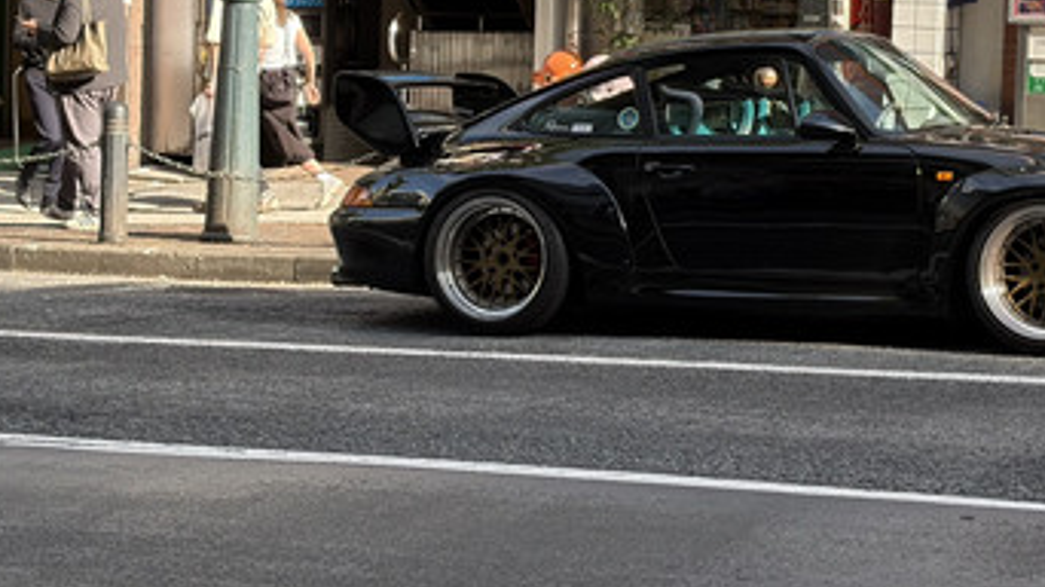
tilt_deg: -2.5
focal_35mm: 106
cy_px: 125
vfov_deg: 11.4
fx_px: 2936
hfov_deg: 20.2
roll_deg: -1.7
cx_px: 593
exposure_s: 1/462
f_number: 1.6
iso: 32
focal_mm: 5.96
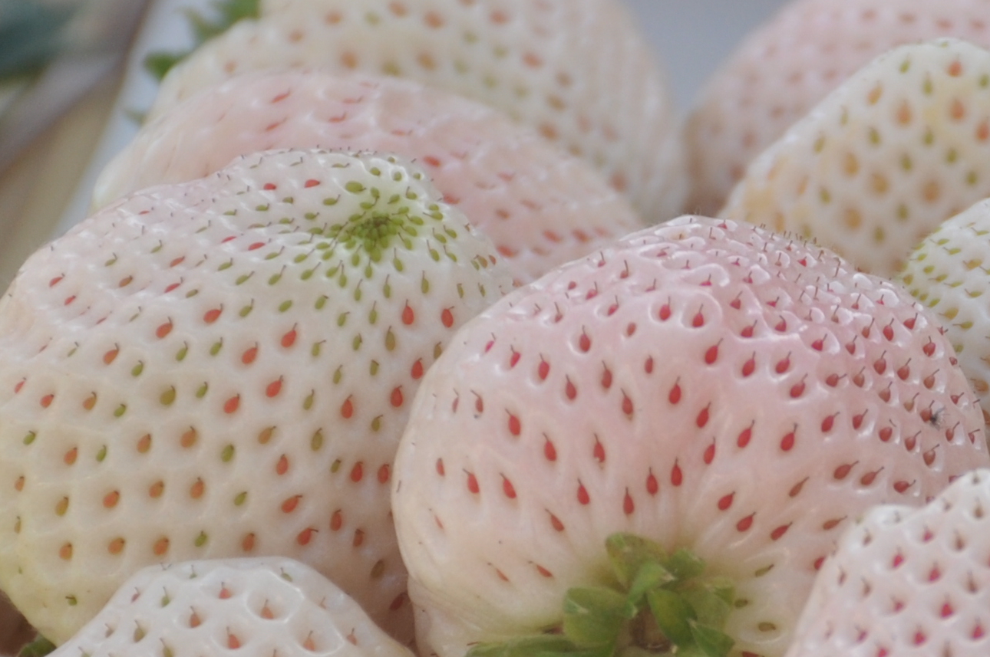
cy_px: 576
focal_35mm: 524
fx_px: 14384
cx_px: 824
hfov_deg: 3.9
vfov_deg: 2.6
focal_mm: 105
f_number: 5.6
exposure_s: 1/400
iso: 200
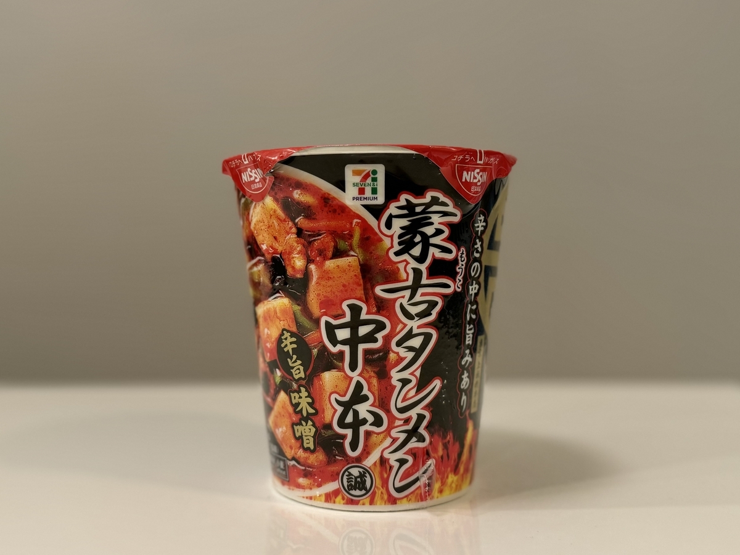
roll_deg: -0.2
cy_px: 278
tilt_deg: -2.6
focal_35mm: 24
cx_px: 370
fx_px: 513
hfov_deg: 71.6
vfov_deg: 56.8
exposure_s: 1/50
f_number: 1.78
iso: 125
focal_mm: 6.86
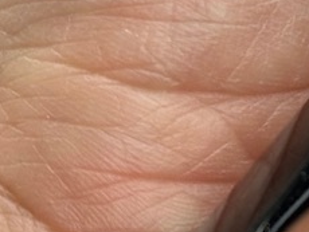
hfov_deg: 7.1
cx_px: 613
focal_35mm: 267
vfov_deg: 5.5
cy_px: -212
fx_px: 2386
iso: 64
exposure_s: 1/797
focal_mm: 6.86
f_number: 1.78
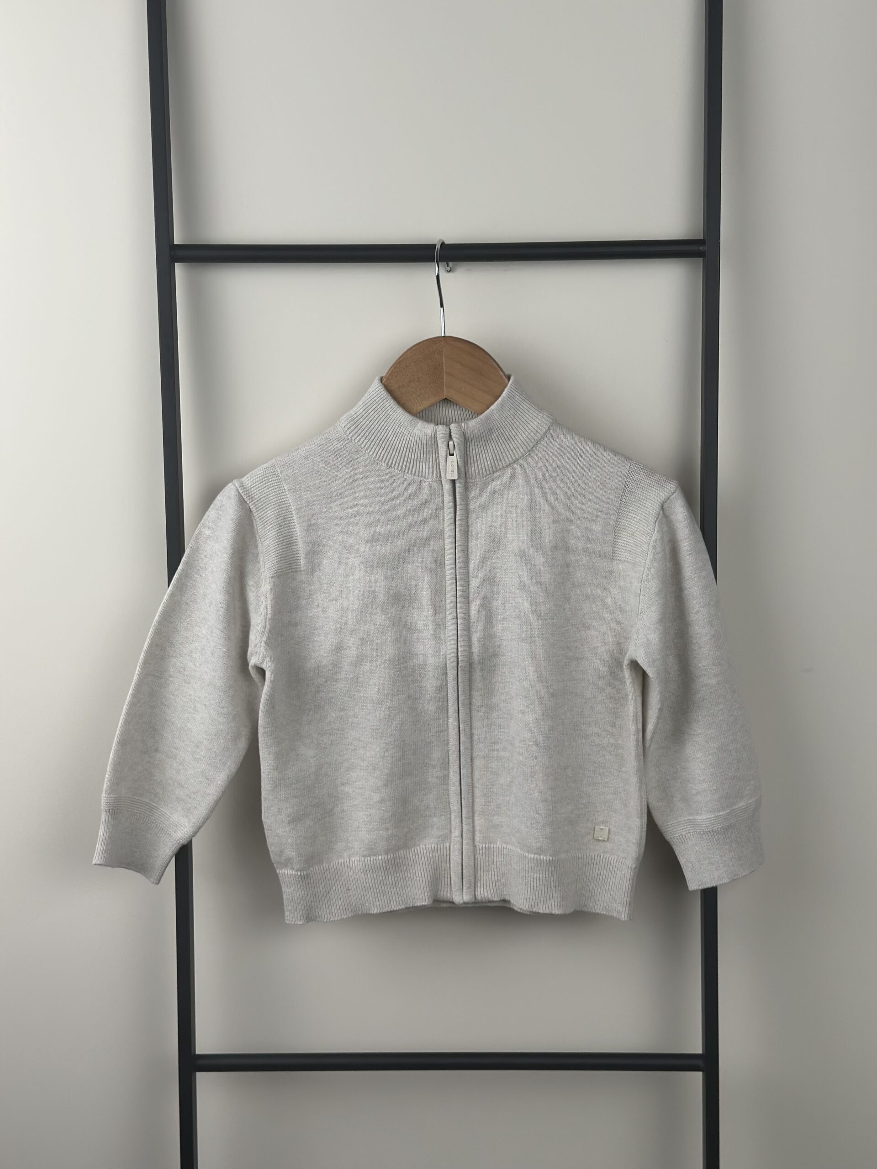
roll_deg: -0.5
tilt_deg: -6.3
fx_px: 1621
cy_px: 584
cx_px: 438
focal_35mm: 48
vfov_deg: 39.7
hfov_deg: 30.3
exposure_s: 1/489
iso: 80
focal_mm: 6.86
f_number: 1.78
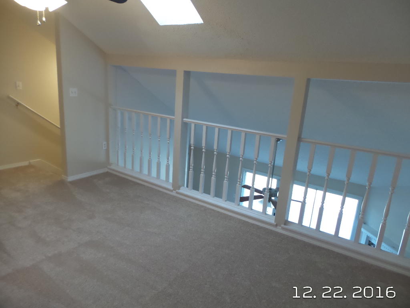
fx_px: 272
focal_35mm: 23
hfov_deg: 73.9
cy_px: 154
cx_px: 205
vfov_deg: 58.9
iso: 400
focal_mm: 4.1
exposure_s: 1/30
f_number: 2.8
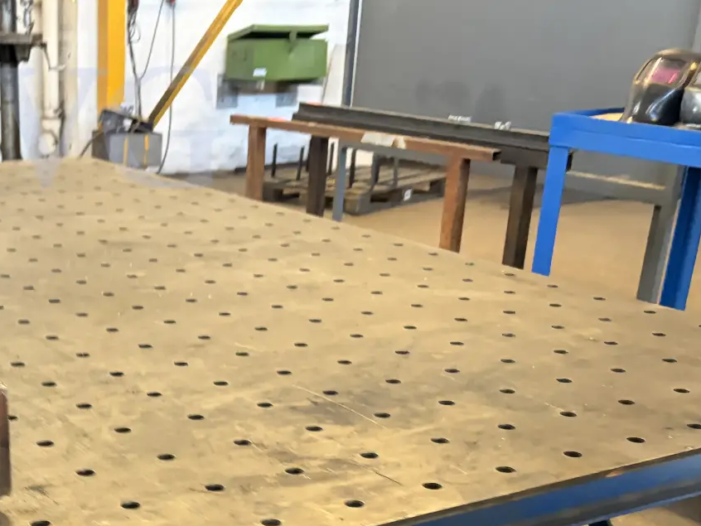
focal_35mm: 59
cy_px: 543
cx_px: 104
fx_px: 1195
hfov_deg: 31.5
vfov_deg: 23.6
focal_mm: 5.96
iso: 320
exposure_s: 1/50
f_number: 1.6
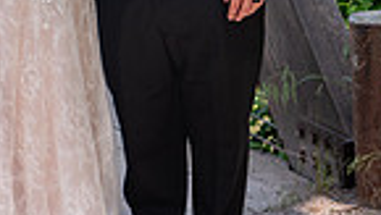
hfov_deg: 11.4
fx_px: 1902
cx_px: 95
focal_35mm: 188
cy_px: -168
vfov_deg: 6.4
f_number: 5
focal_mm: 58
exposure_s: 1/125
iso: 100
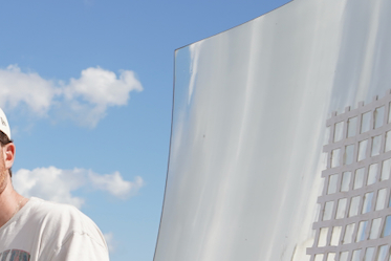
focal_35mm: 96
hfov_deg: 18.9
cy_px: 393
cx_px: -181
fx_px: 1043
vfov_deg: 13.4
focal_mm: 28
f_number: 4.5
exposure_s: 1/800
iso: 100
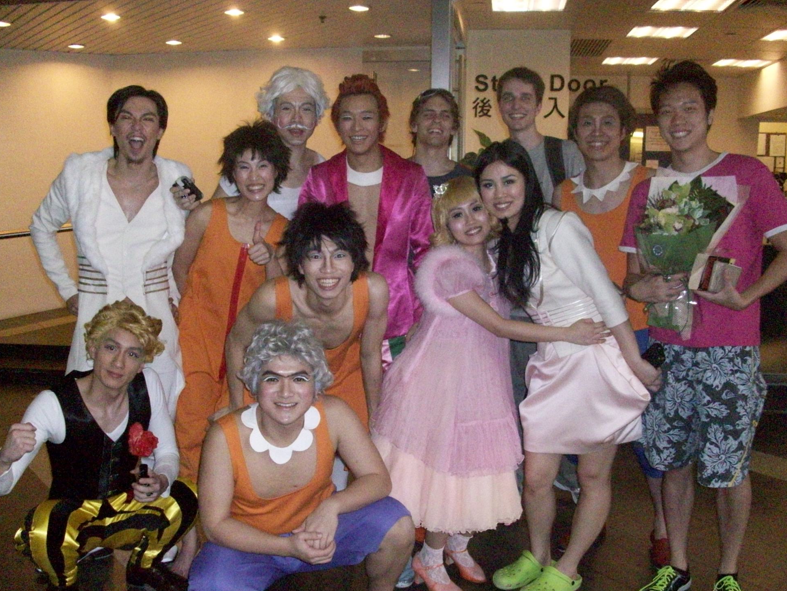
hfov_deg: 51.3
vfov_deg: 39.7
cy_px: 300
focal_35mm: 36
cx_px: 386
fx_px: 819
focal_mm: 5.7
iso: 800
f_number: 2.8
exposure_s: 1/128
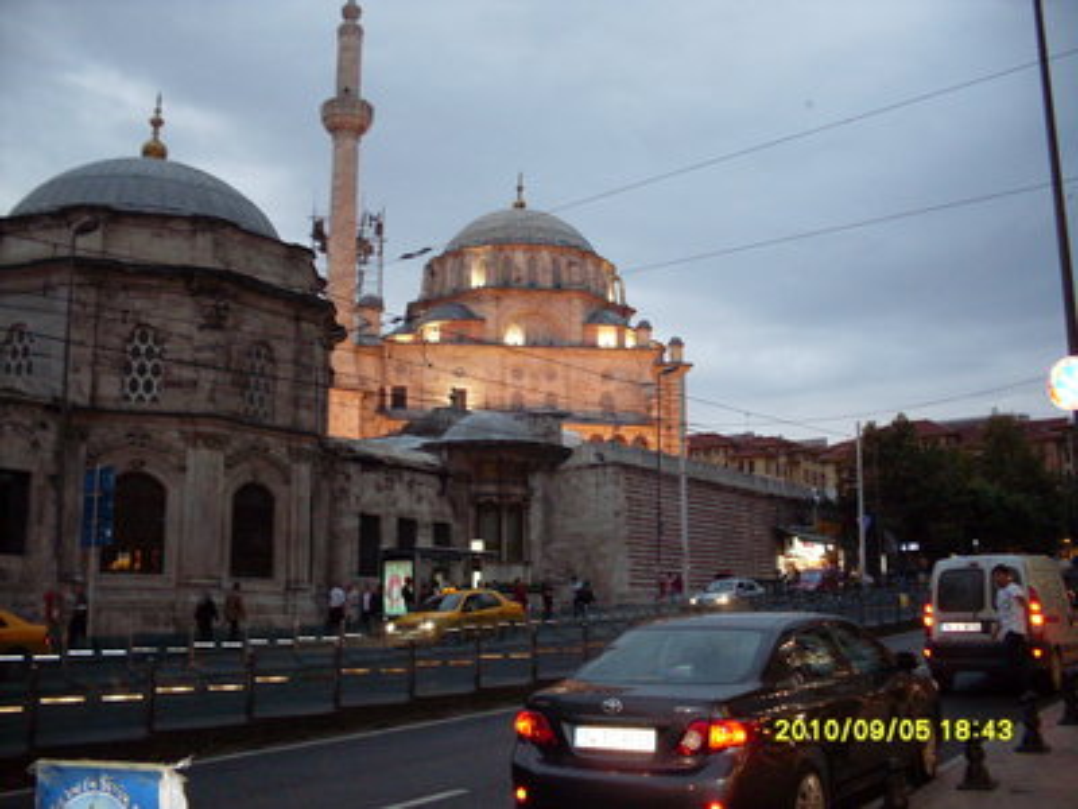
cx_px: 539
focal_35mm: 38
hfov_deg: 49.0
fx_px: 1183
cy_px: 404
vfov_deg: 37.7
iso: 240
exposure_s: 1/45
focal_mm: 6.3
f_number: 2.8
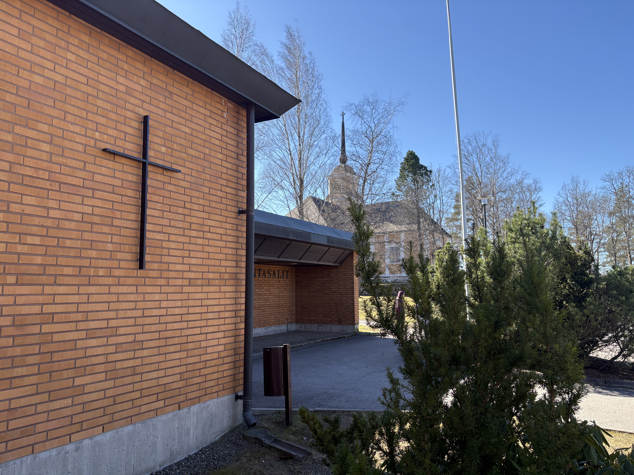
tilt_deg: +6.1
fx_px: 476
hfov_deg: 67.3
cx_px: 317
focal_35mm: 26
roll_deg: +0.4
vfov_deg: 53.1
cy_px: 238
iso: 50
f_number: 1.6
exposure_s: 1/1081
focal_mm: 5.96
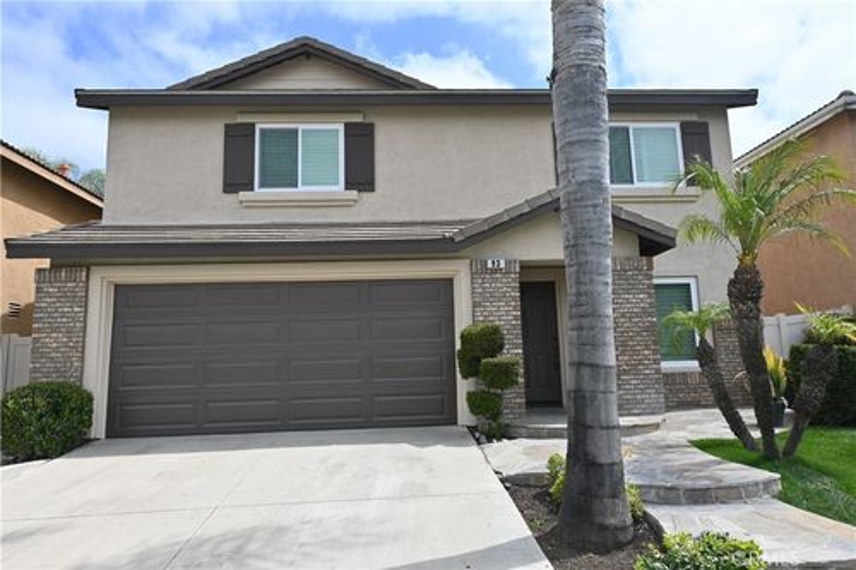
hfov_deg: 77.3
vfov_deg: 56.1
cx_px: 428
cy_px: 285
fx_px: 535
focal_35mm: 22
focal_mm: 15
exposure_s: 1/400
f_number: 7.1
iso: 100
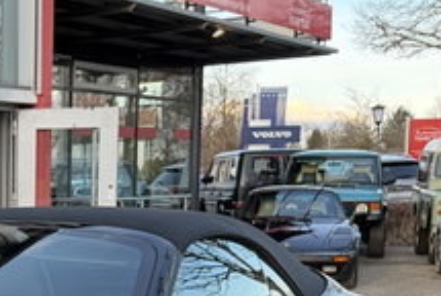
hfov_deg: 20.7
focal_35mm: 89
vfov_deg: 14.9
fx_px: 1092
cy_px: 343
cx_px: -142
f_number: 1.78
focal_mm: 6.76
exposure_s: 1/198
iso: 64
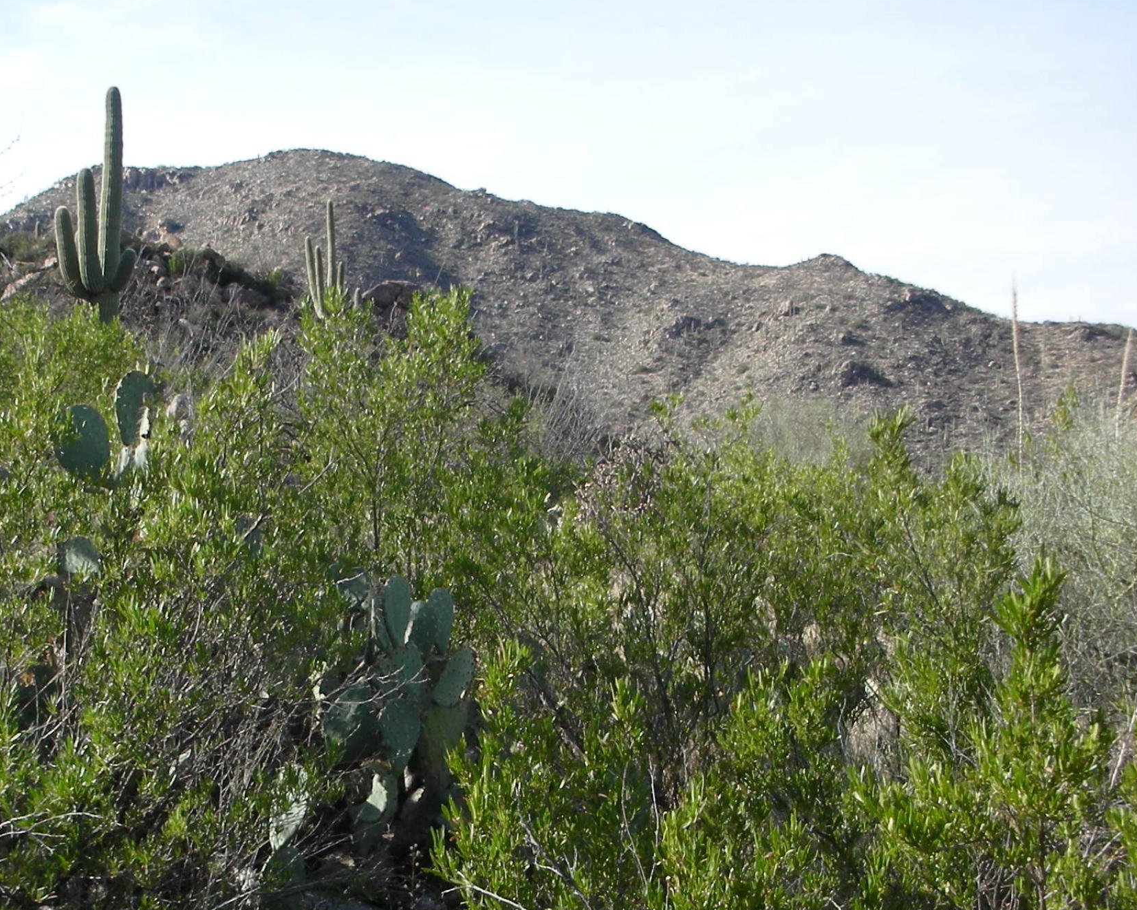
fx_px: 2086
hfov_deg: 30.1
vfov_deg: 24.4
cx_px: 304
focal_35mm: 62
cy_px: 632
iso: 50
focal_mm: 5.8
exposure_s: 1/378
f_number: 3
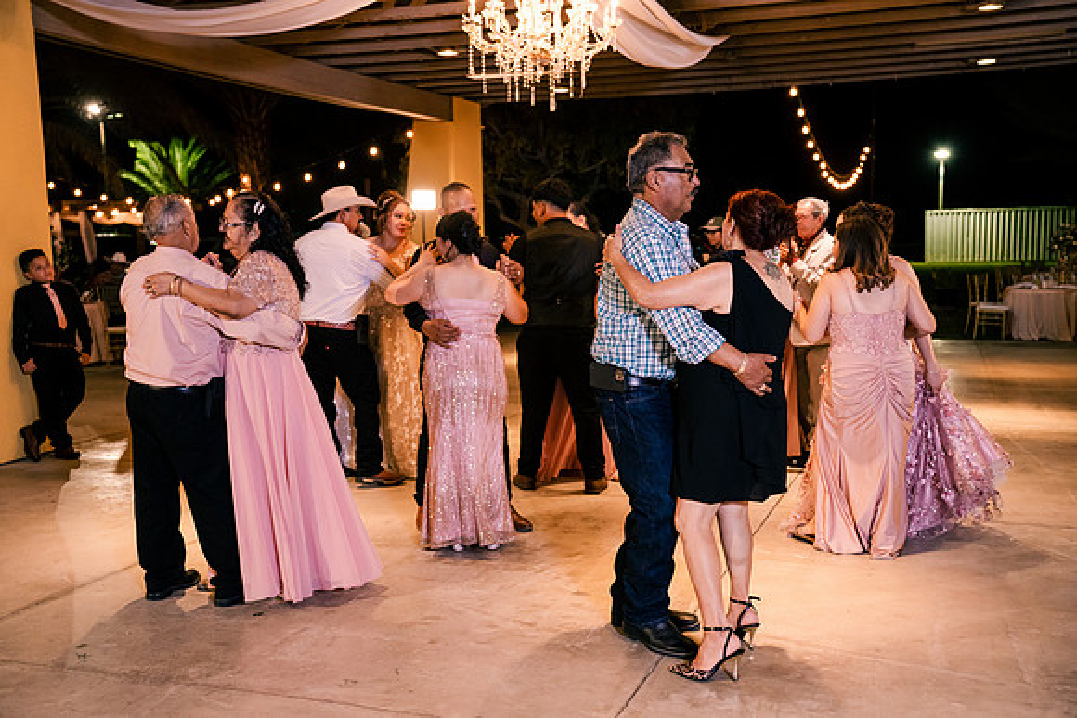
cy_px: 359
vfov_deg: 35.1
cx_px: 538
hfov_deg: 50.7
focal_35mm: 38
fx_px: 1137
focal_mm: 38
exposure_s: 1/200
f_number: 2.8
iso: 3200
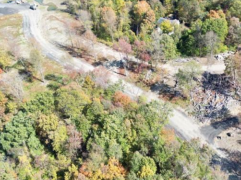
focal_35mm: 49
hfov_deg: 38.3
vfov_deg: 29.5
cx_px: 169
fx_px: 341
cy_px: 112
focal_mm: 6.72
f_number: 1.7
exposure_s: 1/1000
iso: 120
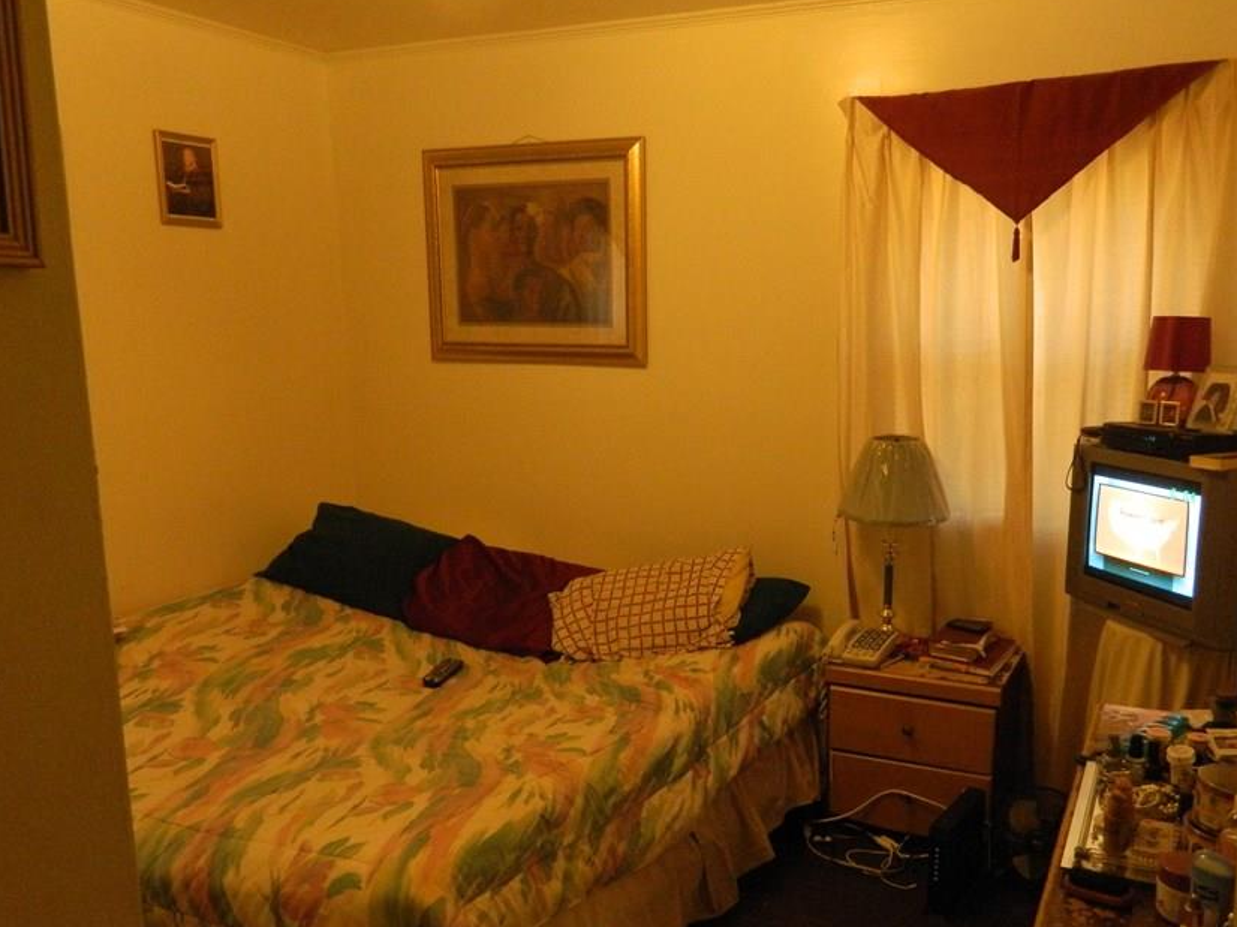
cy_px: 532
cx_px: 713
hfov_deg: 58.1
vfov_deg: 45.3
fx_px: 1107
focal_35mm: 31
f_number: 3.1
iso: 400
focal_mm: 4.5
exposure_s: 1/30
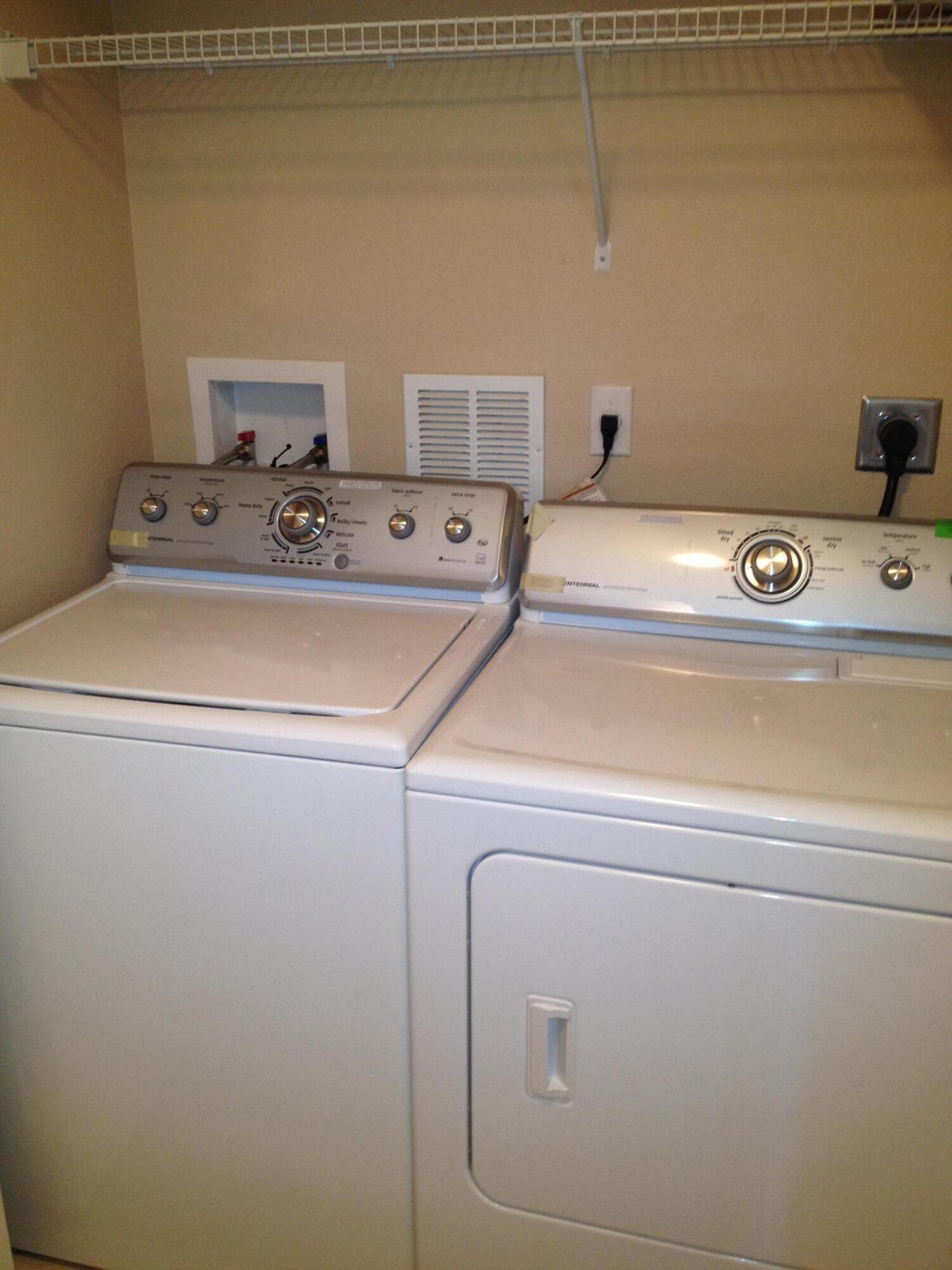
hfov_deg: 40.7
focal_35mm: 35
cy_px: 635
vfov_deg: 52.6
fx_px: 1283
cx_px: 476
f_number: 2.4
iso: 125
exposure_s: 1/20
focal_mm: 4.28
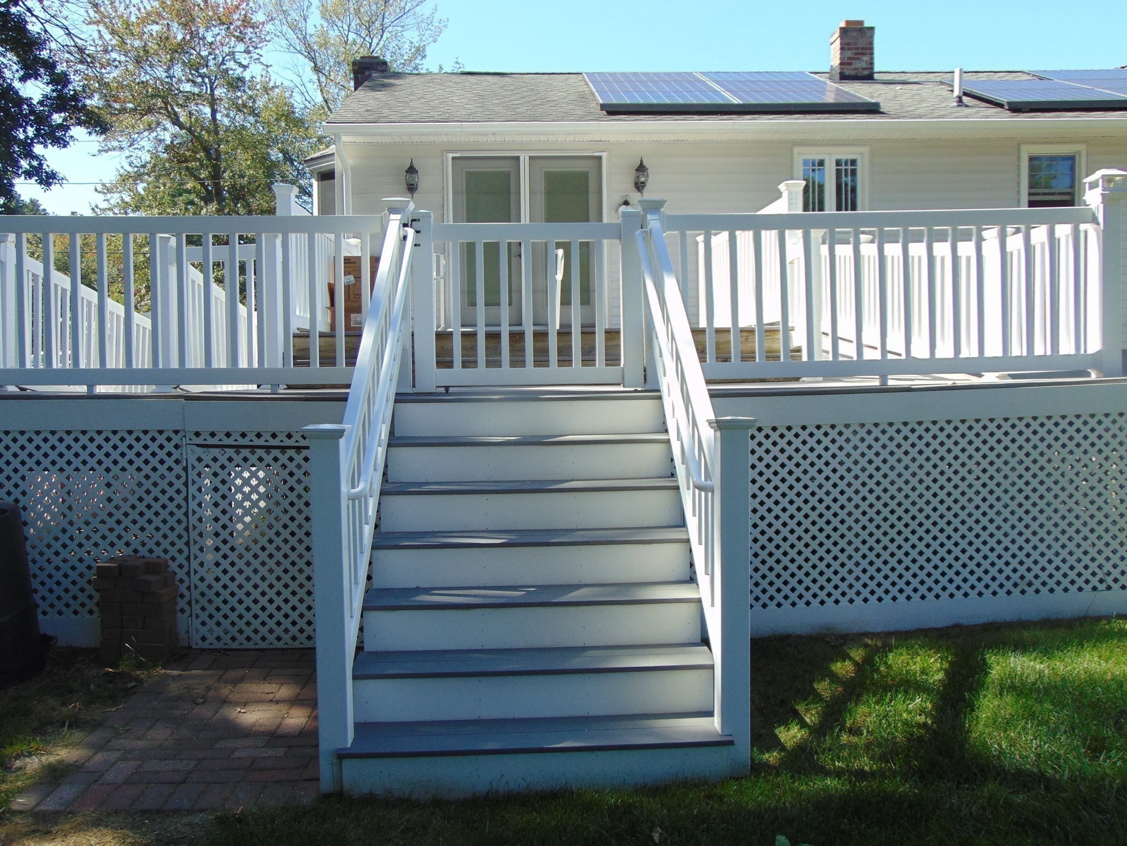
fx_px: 977
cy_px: 423
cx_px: 564
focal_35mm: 30
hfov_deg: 60.0
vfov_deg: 46.8
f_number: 3.1
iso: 80
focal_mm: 5.4
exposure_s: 1/200
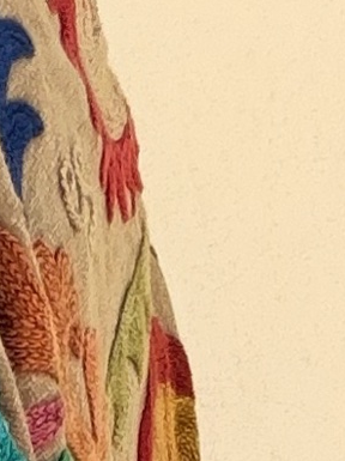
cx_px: -441
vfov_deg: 8.1
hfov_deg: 6.1
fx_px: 3115
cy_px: 881
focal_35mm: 234
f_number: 1.9
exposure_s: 1/336
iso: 25
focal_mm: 2.71
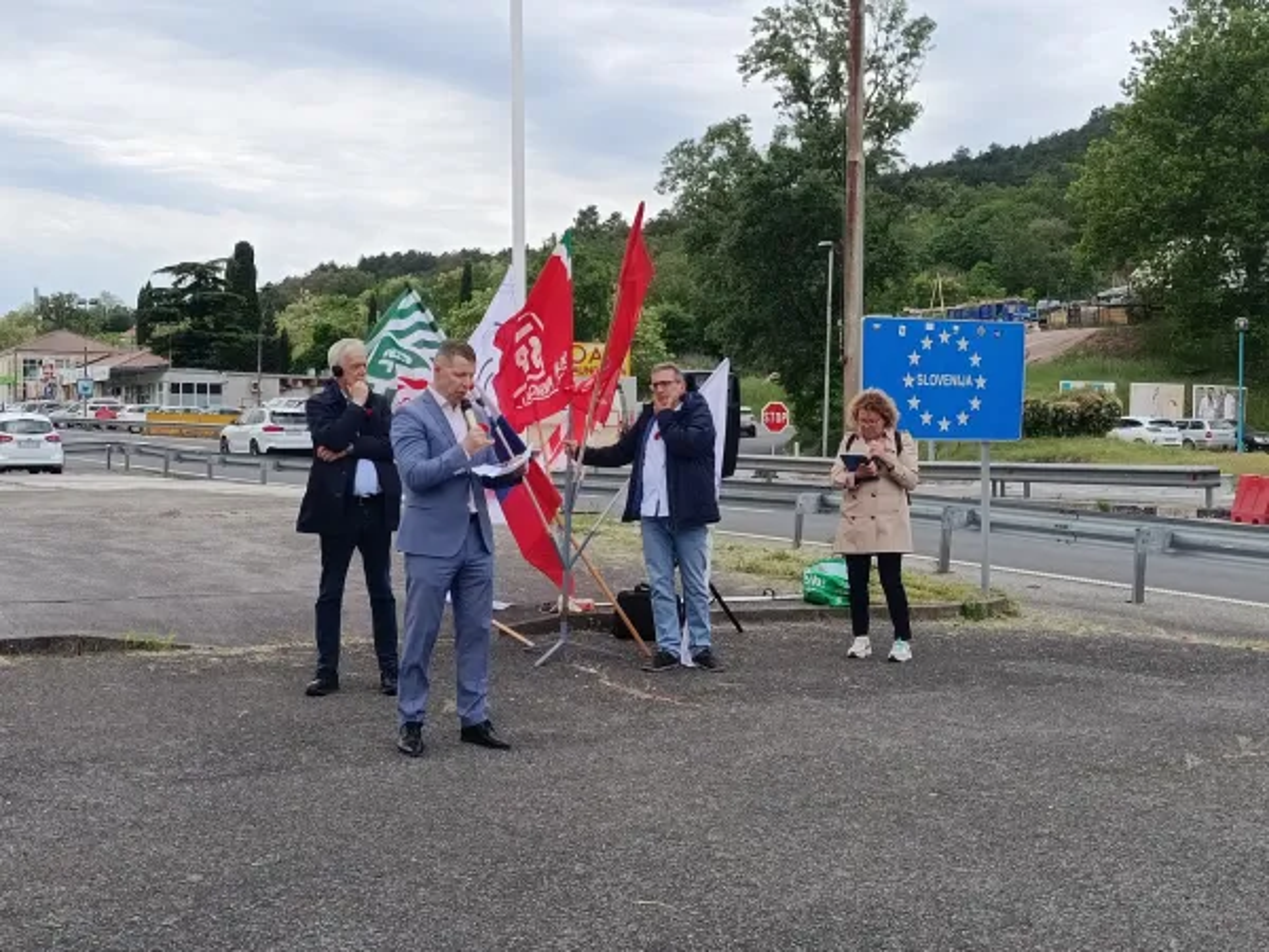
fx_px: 1760
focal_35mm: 48
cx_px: 634
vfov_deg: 30.3
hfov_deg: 39.7
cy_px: 476
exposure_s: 1/357
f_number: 1.7
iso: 50
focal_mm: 5.24
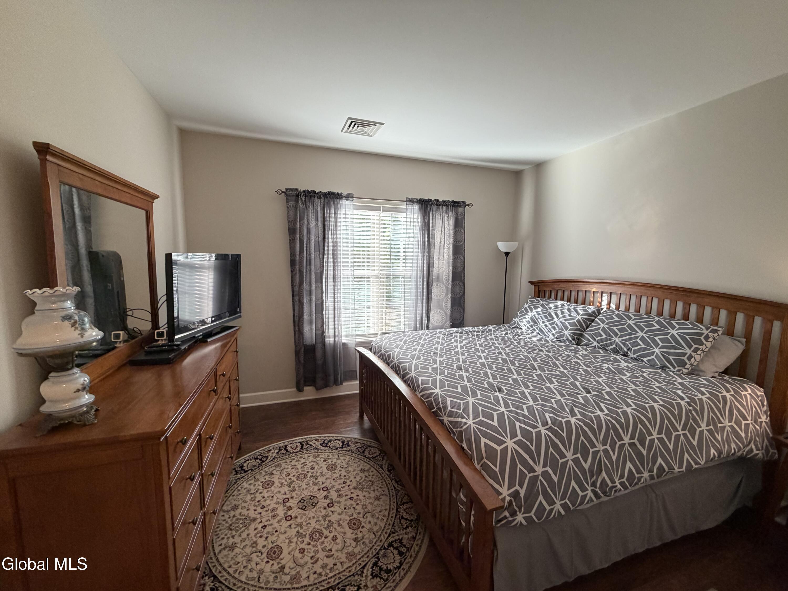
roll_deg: -1.2
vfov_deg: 85.7
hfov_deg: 102.1
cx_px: 394
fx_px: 319
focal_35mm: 14
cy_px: 296
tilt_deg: -7.2
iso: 250
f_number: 2.2
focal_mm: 2.22
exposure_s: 1/120
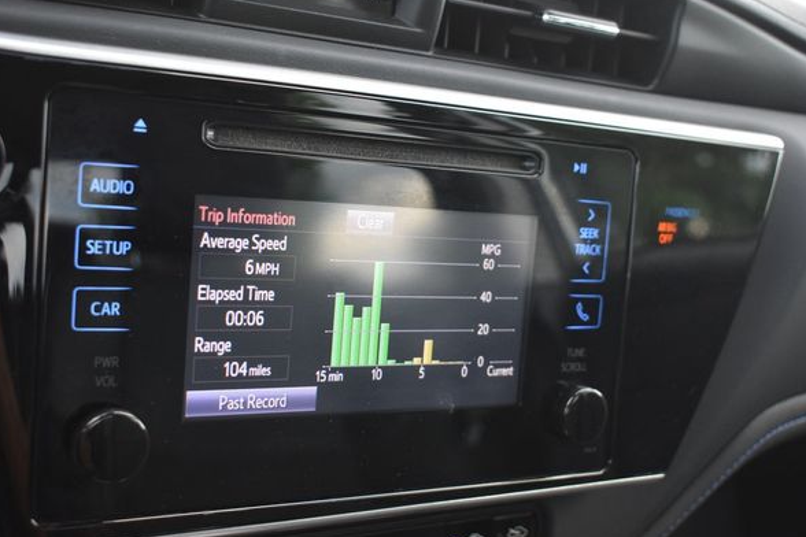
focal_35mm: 49
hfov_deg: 40.3
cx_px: 403
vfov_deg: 27.5
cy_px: 276
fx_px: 1097
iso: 800
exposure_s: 1/160
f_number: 4.2
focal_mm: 30
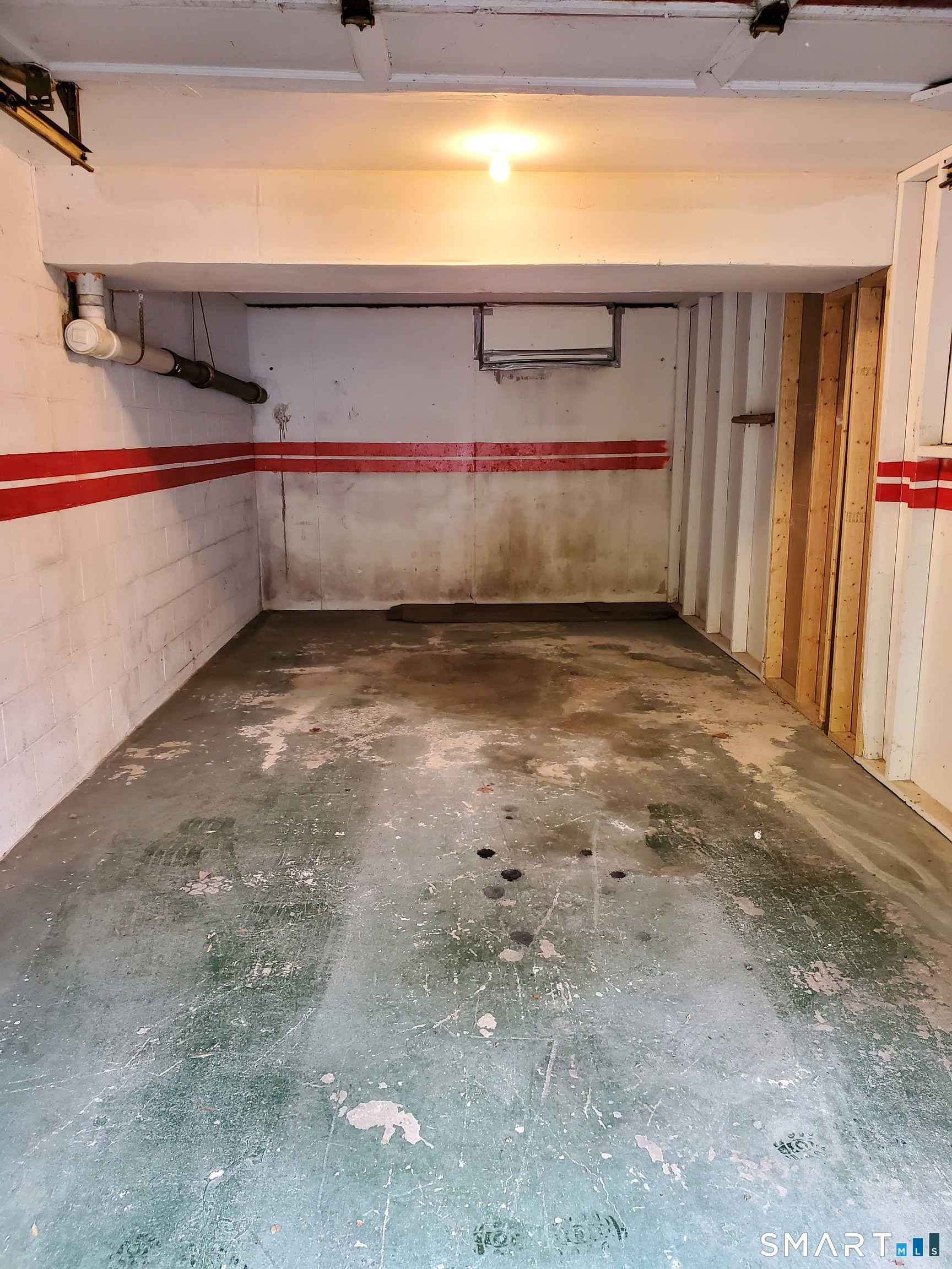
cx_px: 476
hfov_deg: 53.1
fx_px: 953
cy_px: 634
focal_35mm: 26
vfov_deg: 67.3
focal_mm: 4.3
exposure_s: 1/40
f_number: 2.4
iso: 400
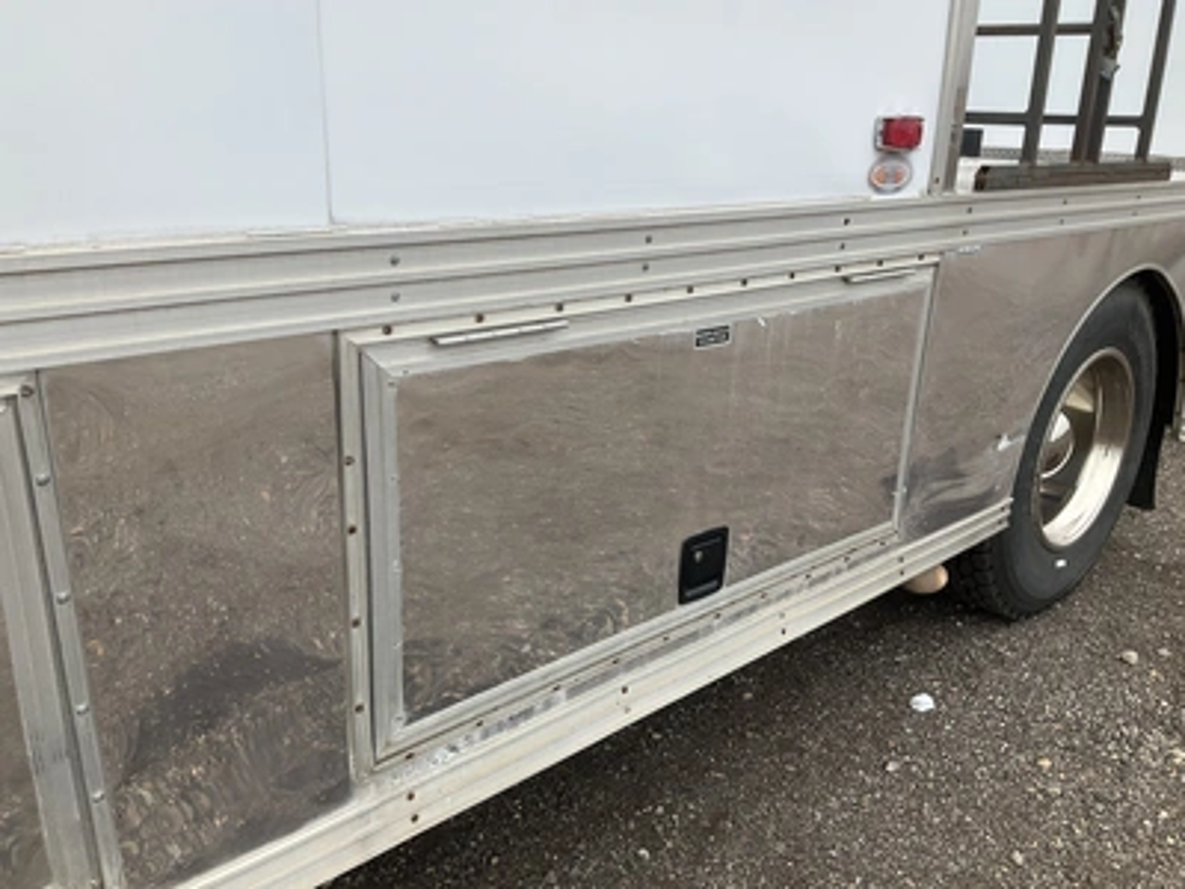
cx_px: 592
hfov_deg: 61.7
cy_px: 444
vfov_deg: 48.2
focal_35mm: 29
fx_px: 993
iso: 25
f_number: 1.8
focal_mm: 3
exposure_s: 1/1098
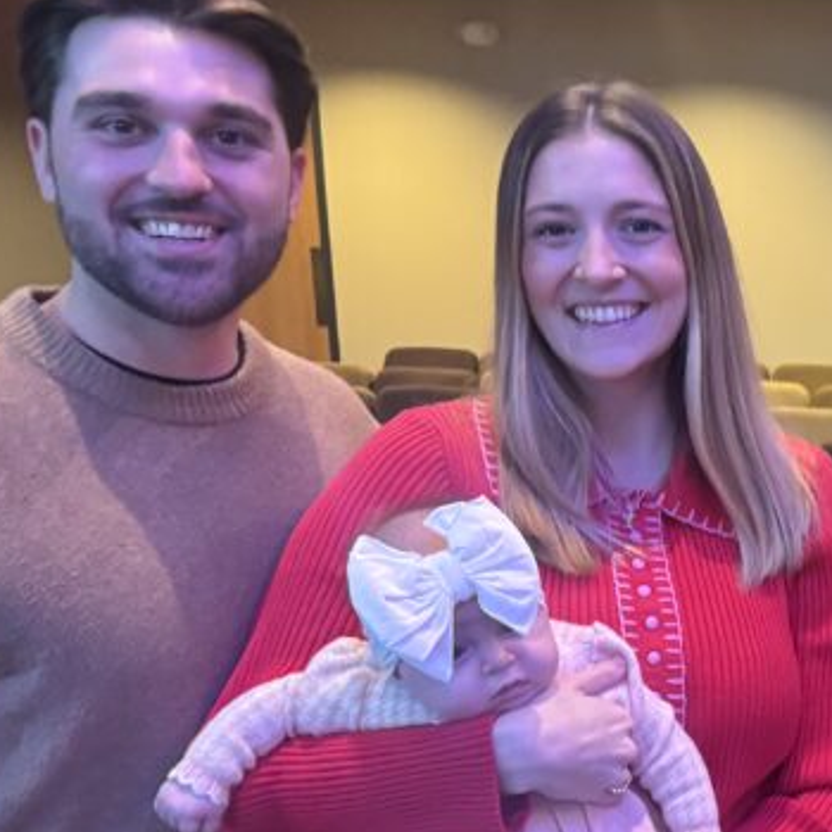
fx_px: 1686
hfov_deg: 24.0
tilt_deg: -16.2
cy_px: 623
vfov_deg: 27.3
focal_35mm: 62
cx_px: 1108
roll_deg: -0.8
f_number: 1.78
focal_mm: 6.76
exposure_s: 1/30
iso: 800
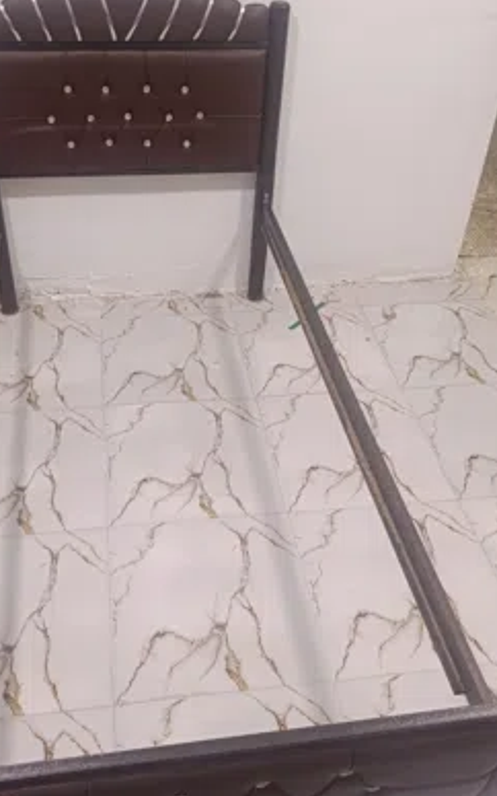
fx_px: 737
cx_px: 212
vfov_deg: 56.7
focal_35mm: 34
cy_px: 403
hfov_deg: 37.2
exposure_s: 1/30
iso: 320
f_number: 1.75
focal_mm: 5.25
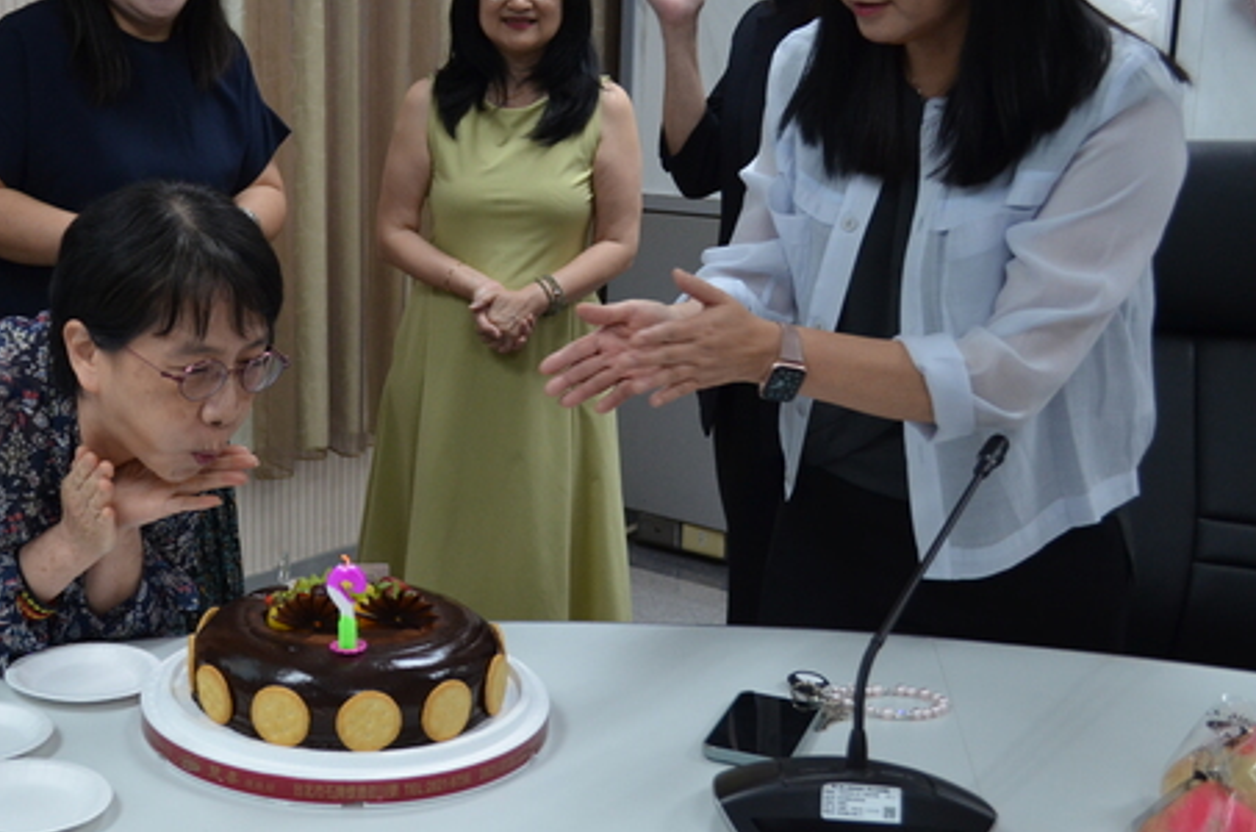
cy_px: 394
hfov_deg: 37.8
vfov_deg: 26.4
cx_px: 288
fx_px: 1776
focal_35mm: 51
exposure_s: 1/125
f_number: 4.5
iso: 800
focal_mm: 22
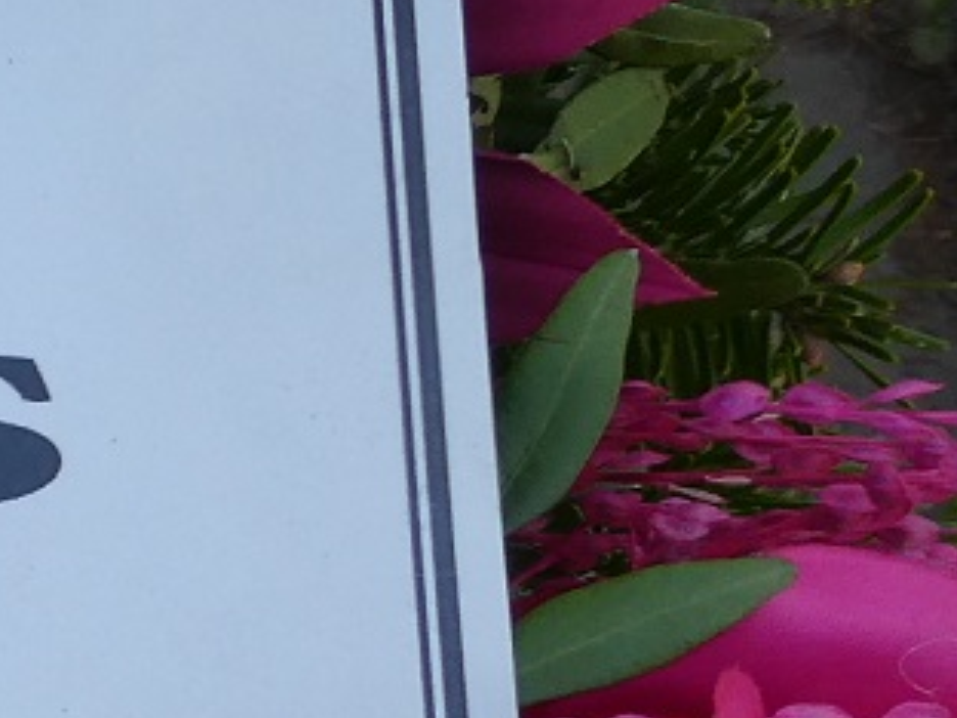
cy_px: 436
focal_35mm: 123
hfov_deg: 13.8
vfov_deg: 12.0
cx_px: -902
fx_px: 3400
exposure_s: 1/160
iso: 80
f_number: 3.3
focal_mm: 4.3
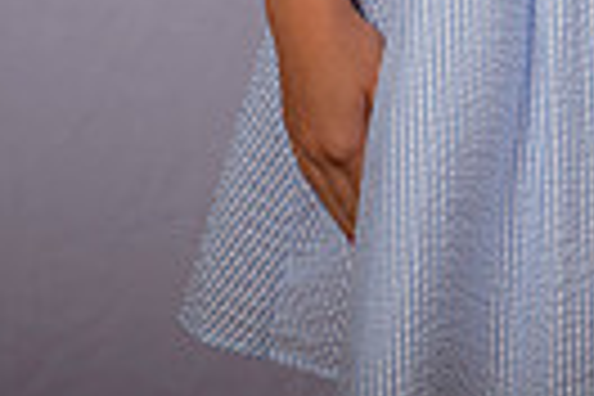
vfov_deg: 5.3
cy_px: -464
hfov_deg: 7.9
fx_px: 4191
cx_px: 1008
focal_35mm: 254
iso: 400
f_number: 6.3
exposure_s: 1/200
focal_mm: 58
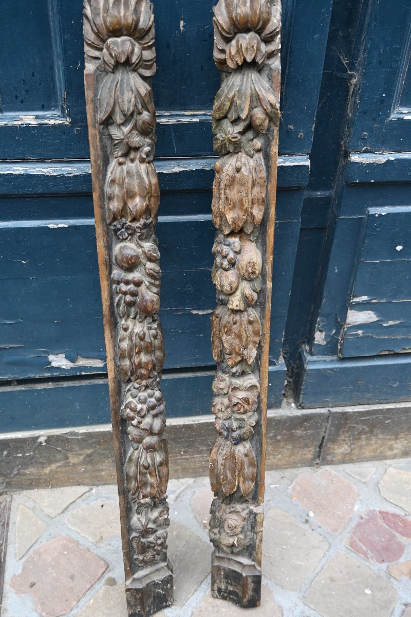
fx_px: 629
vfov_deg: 52.2
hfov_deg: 36.2
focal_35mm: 37
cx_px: 206
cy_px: 308
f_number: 4
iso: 320
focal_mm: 24.5
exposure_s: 1/250
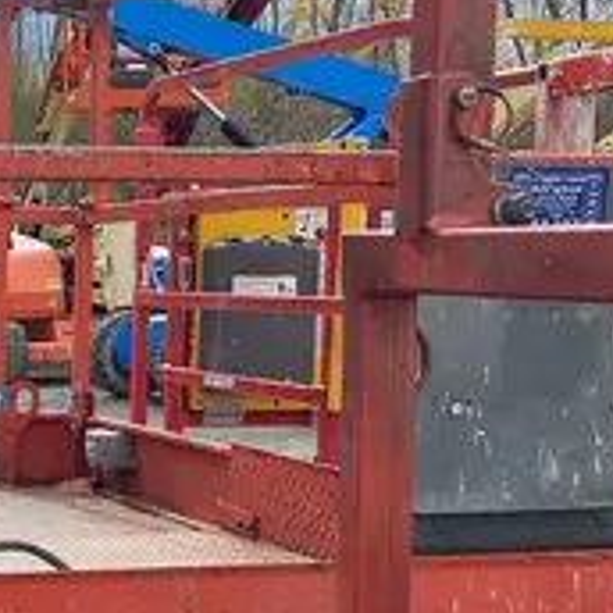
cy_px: 472
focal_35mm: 98
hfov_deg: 17.1
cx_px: -71
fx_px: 1963
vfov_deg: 17.6
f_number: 1.8
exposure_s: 1/981
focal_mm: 4.25
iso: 32
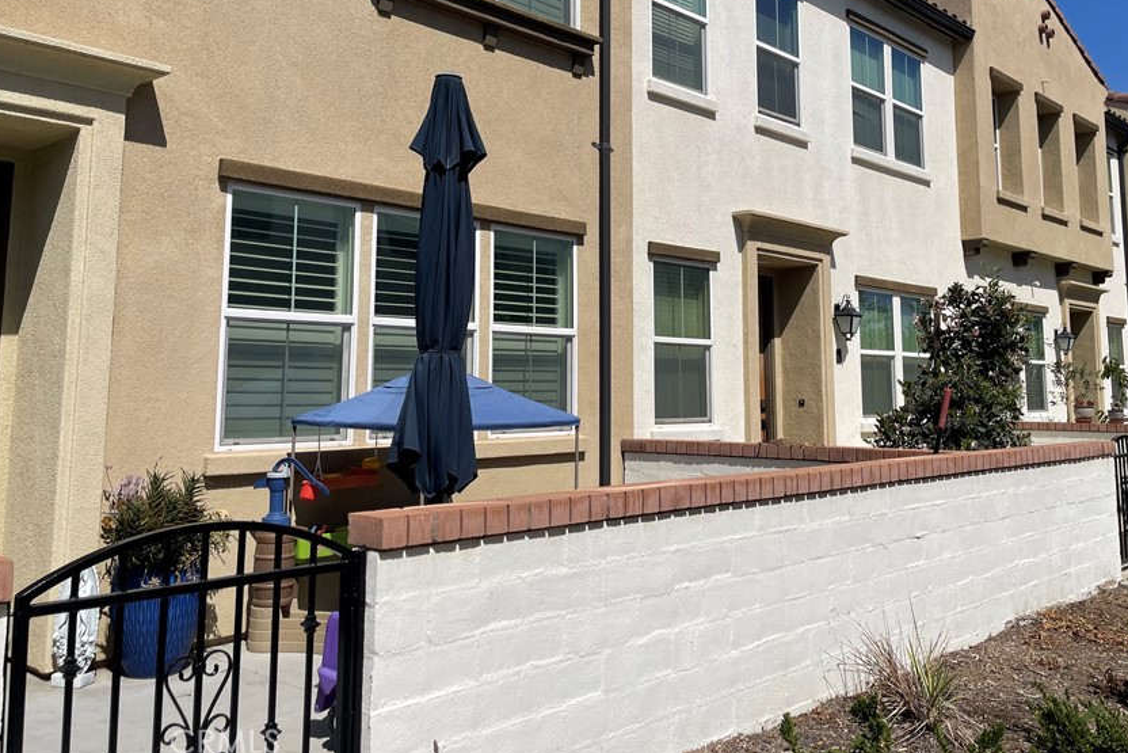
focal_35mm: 32
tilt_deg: +7.6
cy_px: 240
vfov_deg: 40.5
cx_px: 601
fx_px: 1003
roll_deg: +0.4
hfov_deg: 58.7
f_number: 1.6
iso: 32
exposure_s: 1/7937
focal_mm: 5.1
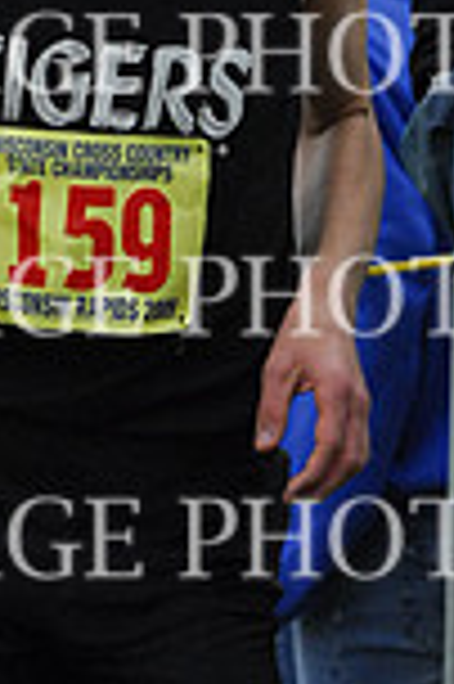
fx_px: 19033
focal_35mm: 1004
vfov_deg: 2.1
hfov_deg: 1.4
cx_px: 148
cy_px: 662
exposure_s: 1/640
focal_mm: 175
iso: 800
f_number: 4
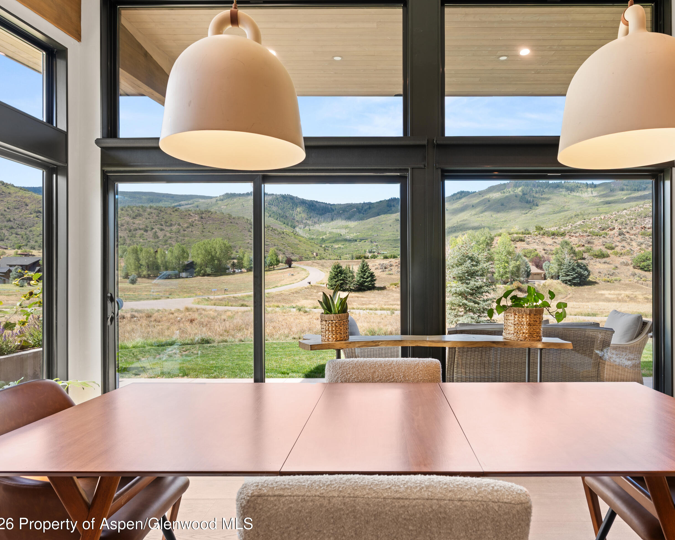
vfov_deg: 61.8
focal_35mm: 23
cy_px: 272
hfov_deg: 73.3
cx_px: 383
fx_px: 451
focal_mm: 19.5
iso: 125
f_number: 7.1
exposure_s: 1/3
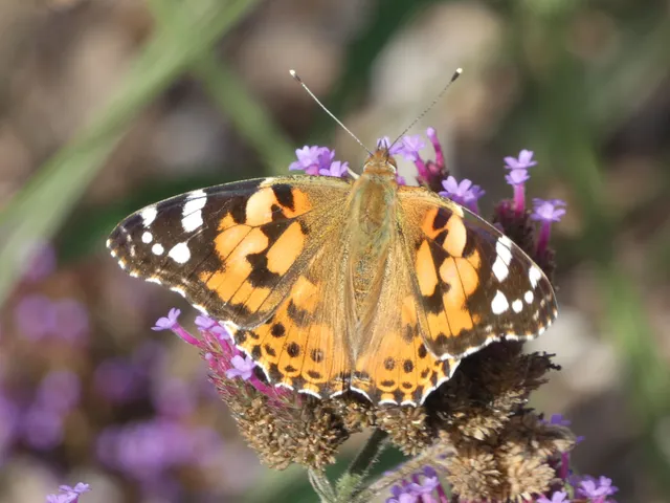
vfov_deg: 3.2
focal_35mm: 469
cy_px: 252
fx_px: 9078
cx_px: 335
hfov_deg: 4.2
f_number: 5.6
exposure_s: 1/100
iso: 80
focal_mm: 84
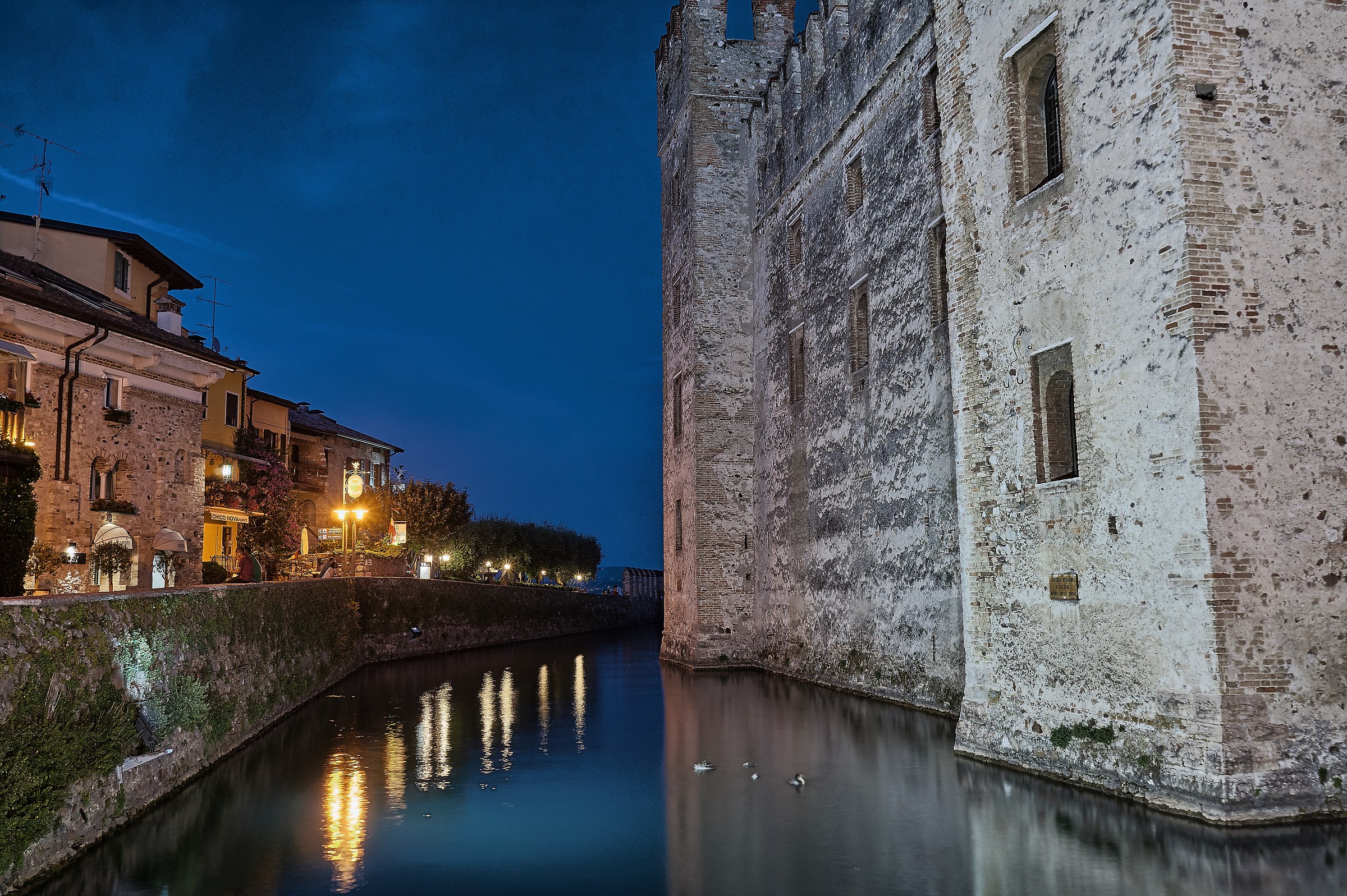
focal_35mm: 30
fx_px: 1122
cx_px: 674
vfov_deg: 43.6
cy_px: 448
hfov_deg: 62.0
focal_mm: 20
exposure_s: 2.5
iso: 100
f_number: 6.3
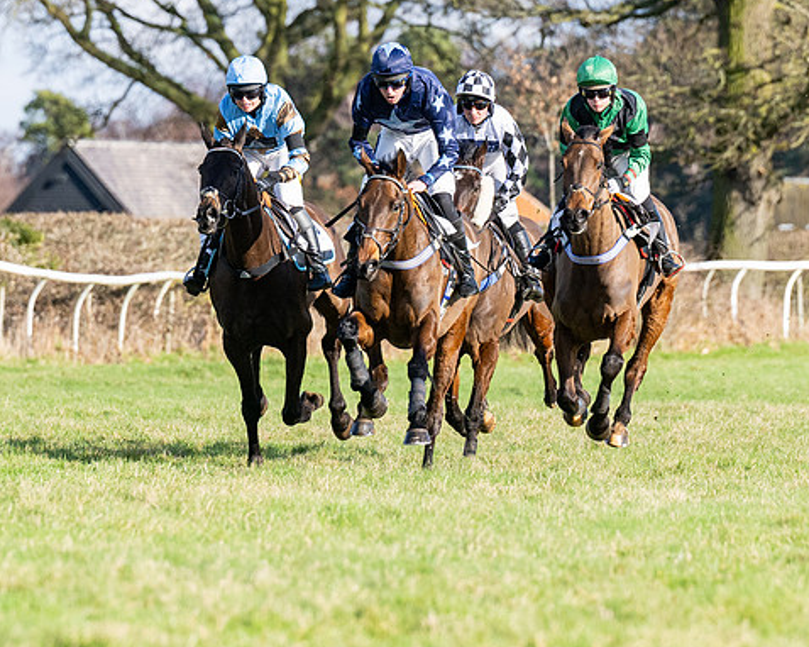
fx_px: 12661
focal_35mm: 529
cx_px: 446
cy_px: 306
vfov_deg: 2.9
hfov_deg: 3.7
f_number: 4
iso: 400
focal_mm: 185
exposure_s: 1/3200
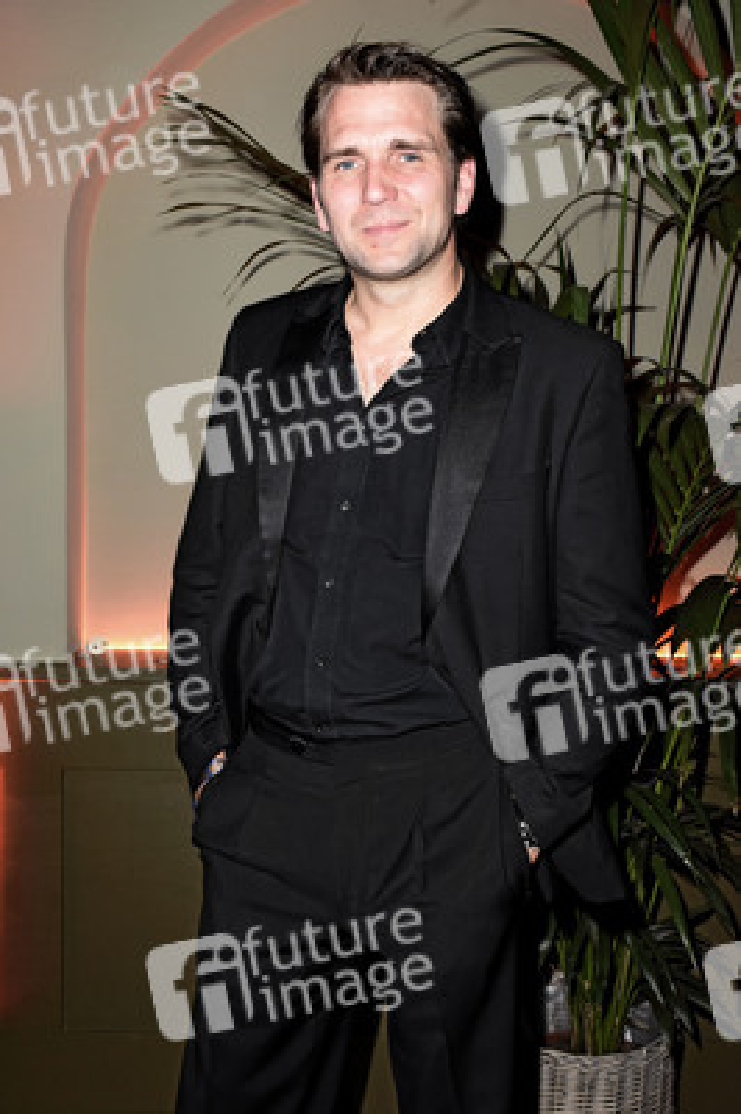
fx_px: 1206
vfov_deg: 49.6
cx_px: 370
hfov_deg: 34.2
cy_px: 557
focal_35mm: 39
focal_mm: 26
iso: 1600
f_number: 6.3
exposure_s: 1/60
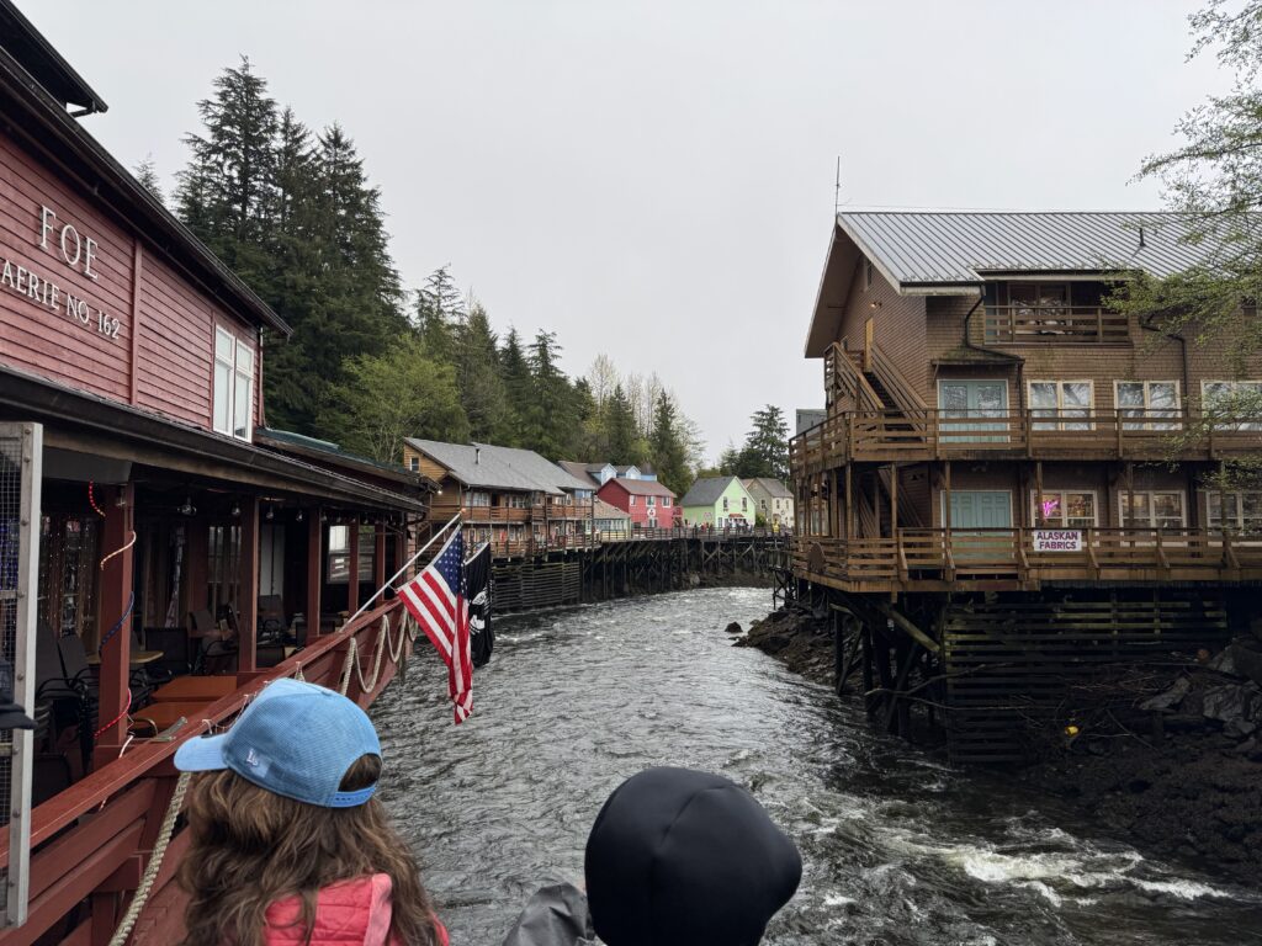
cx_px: 631
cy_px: 473
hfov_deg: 71.6
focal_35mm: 24
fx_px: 875
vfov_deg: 56.8
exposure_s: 1/448
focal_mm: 6.76
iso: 80
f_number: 1.78
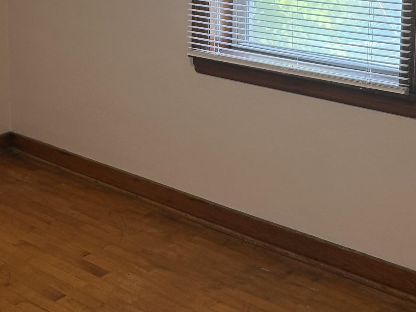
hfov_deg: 25.4
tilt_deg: -9.9
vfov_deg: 19.9
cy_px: -22
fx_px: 853
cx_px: -39
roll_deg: +2.5
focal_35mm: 71
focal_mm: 6.76
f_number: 1.78
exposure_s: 1/120
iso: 125
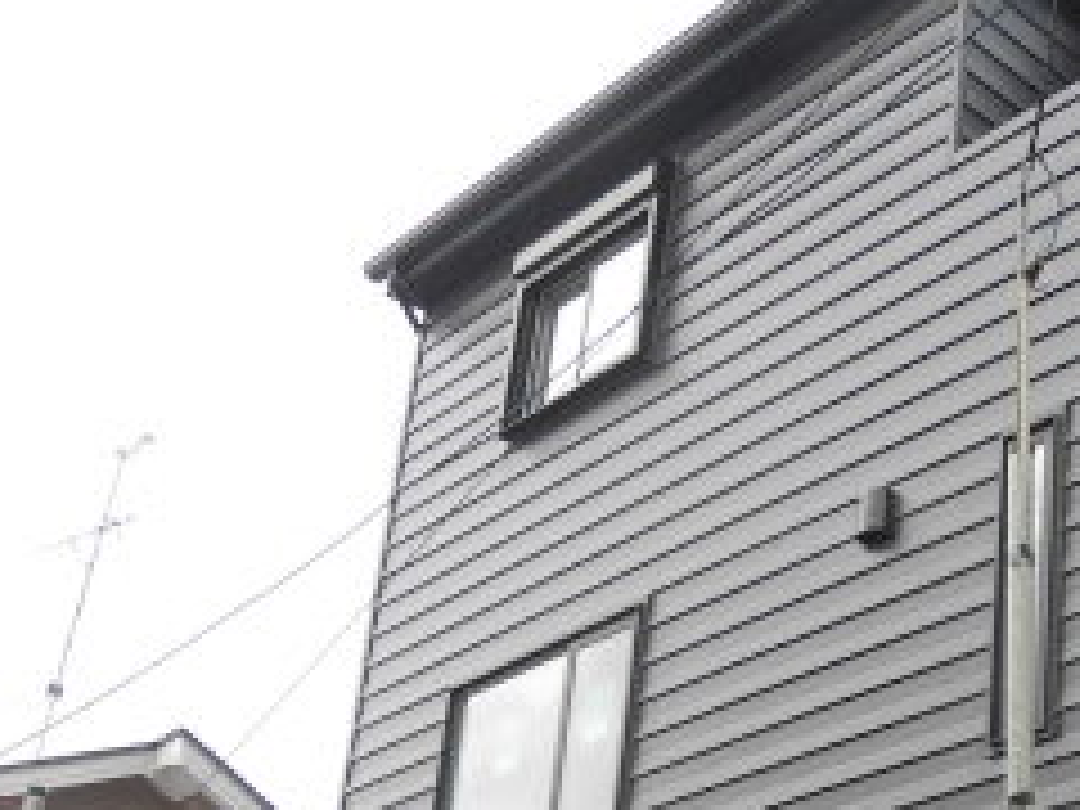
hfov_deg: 28.0
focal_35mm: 64
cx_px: 1138
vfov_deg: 22.1
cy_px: 814
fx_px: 1997
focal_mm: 4.3
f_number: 3.1
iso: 100
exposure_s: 1/250
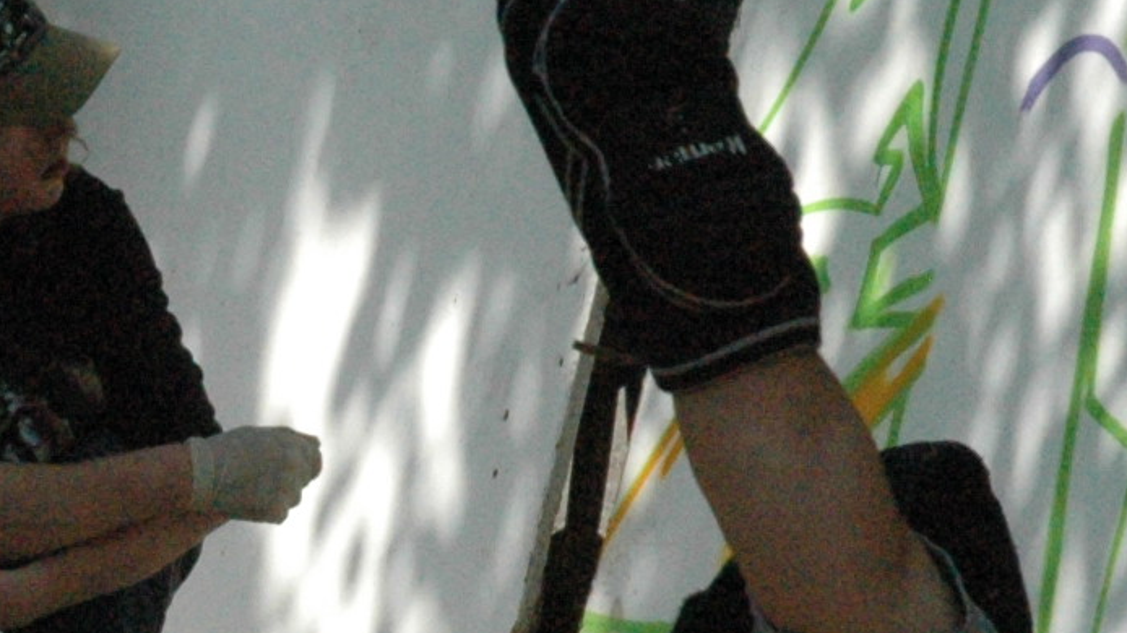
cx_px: -94
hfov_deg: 4.1
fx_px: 15864
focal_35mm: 531
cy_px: 722
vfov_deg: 2.3
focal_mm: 78
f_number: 14
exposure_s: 1/800
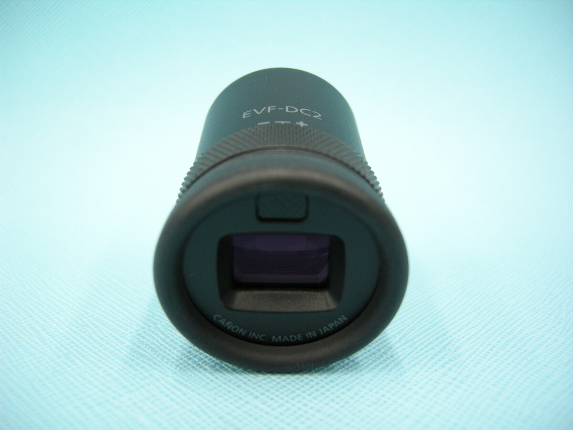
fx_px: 596
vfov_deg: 39.7
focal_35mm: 36
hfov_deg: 51.4
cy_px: 215
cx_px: 286
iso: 109
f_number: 2.7
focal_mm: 7.5
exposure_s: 1/40.7
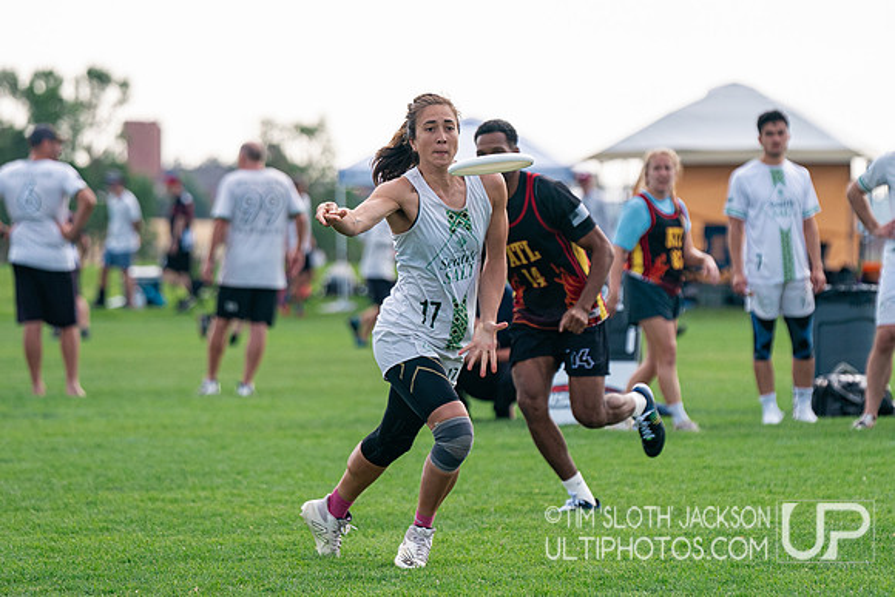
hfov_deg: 7.0
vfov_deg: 4.7
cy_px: 239
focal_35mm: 294
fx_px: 7320
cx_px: 549
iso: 800
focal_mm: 200
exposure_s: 1/3200
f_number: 4
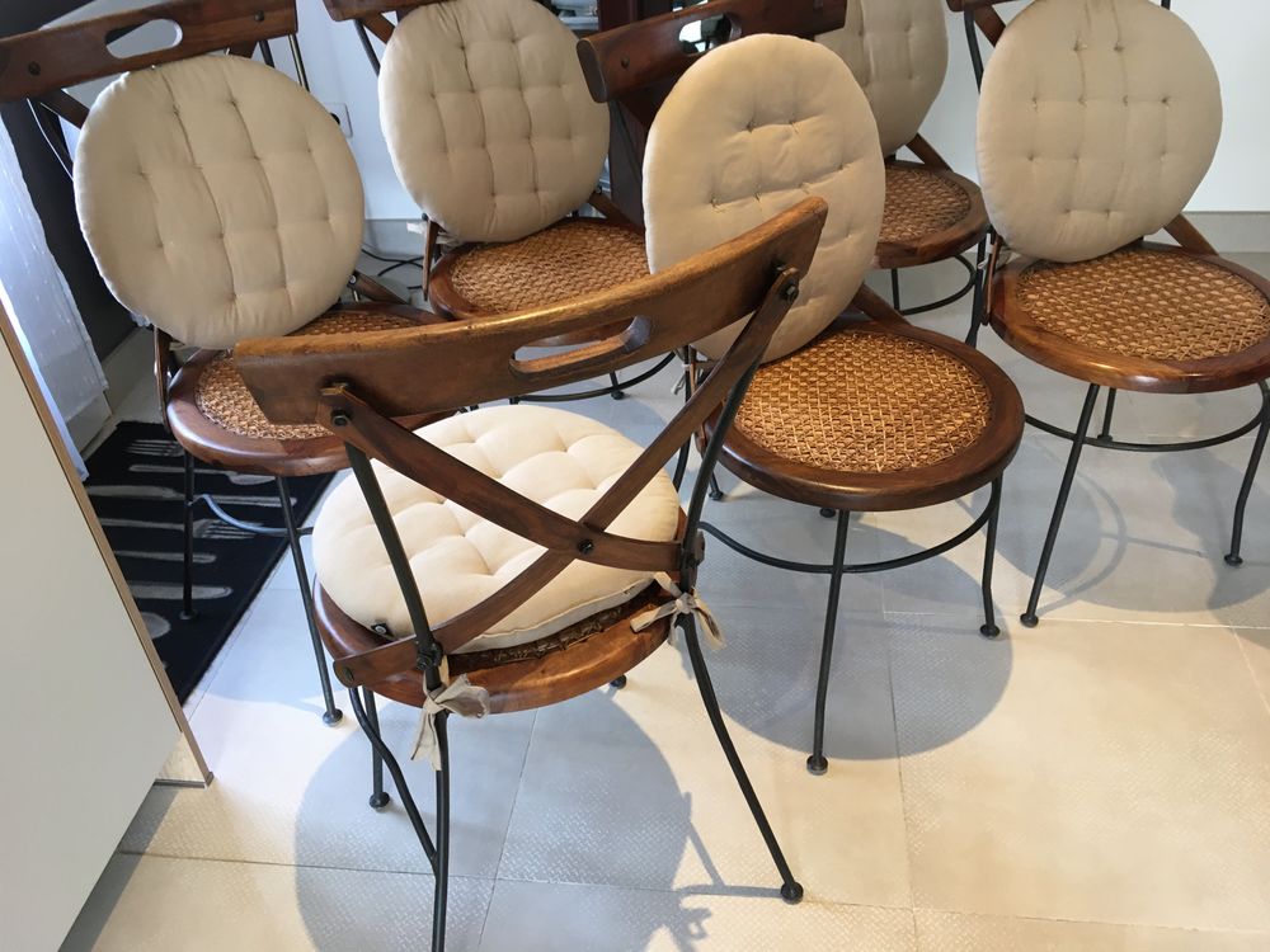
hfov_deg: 61.7
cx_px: 635
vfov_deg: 48.2
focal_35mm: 29
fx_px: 1064
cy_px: 476
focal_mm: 4.15
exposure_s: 1/33
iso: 100
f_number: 2.2
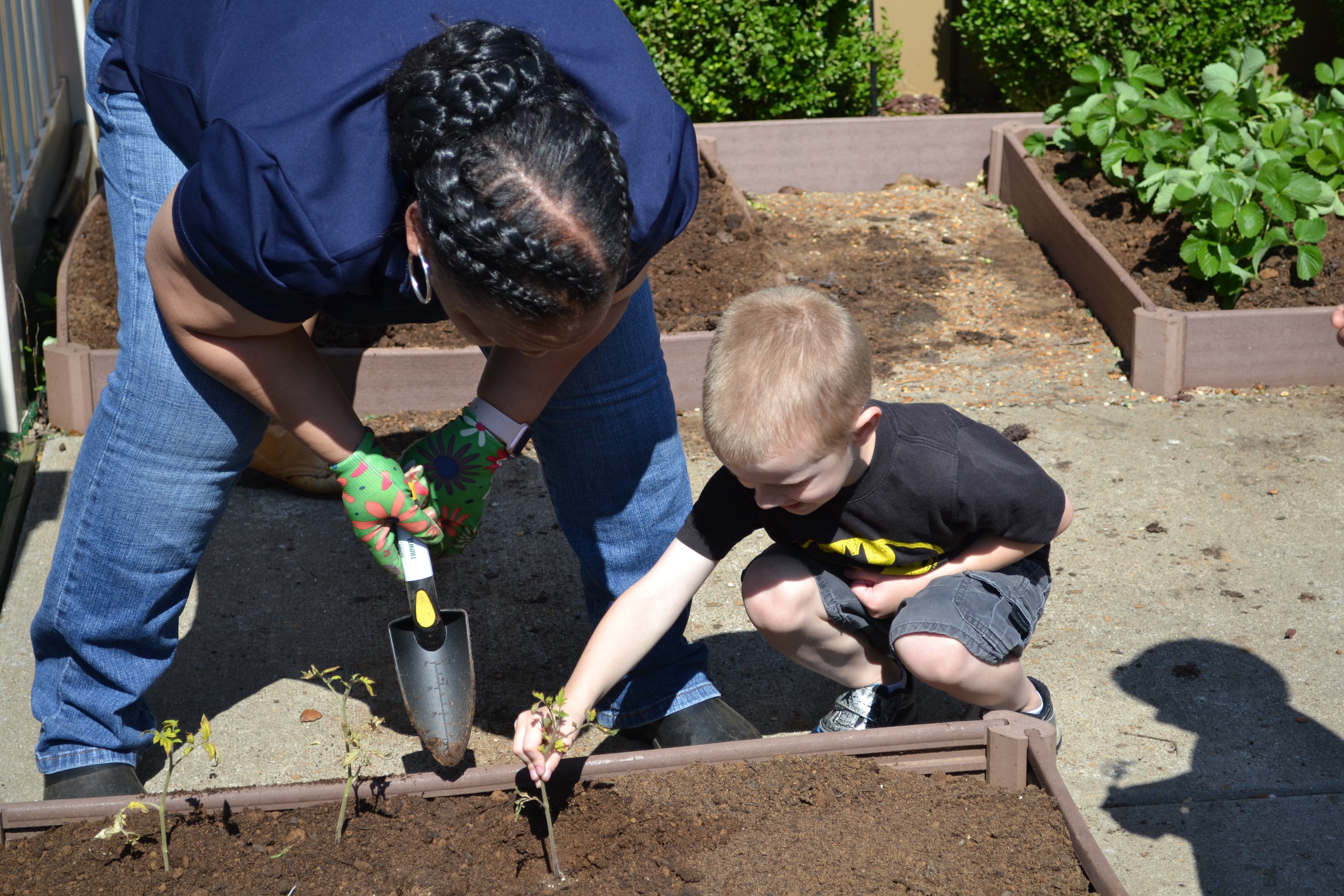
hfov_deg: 28.1
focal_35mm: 72
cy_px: 448
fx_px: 2688
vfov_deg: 18.9
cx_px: 672
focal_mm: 48
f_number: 6.3
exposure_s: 1/320
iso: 100
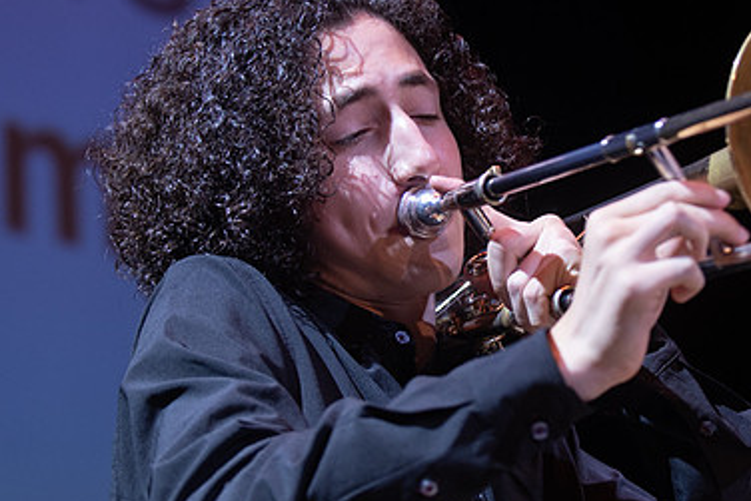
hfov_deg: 11.1
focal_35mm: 185
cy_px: 195
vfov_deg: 7.4
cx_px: 483
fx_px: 3861
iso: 800
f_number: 2.8
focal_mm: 80
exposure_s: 1/200
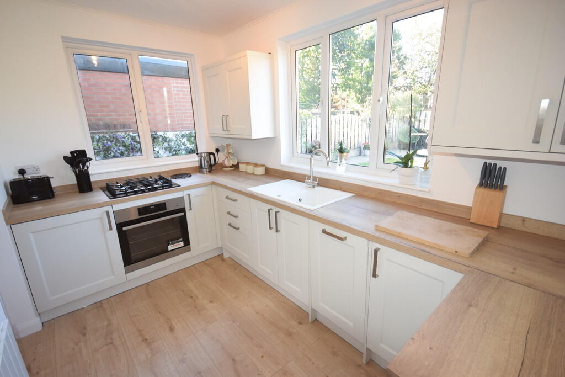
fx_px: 271
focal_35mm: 17
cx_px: 282
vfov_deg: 69.7
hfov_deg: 92.4
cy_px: 188
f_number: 5.6
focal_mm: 11.5
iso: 800
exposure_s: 1/125
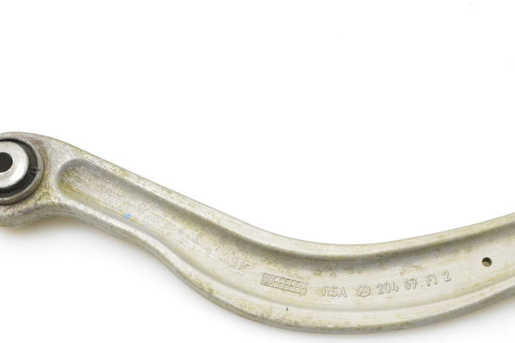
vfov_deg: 19.1
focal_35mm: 71
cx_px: 325
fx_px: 1015
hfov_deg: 28.3
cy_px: 240
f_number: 9
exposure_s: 1/320
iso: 6400
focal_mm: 32
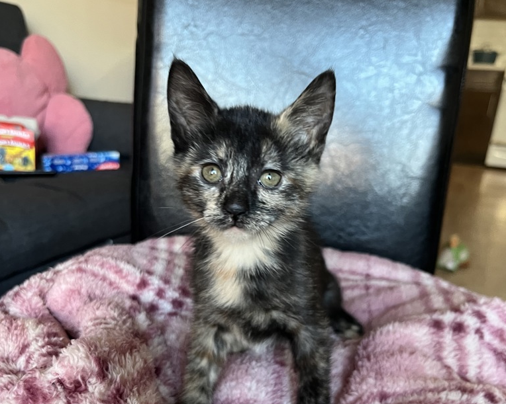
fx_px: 509
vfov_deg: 42.5
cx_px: 252
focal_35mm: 34
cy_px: 284
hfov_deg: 52.8
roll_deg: -5.3
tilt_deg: -19.6
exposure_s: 1/60
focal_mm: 5.1
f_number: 1.6
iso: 250
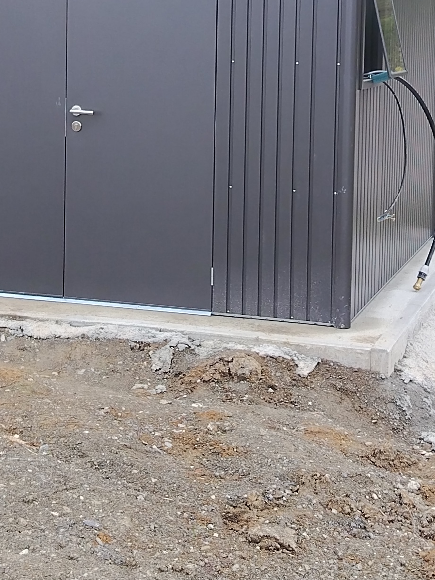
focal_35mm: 78
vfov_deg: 24.6
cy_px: 103
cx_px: 180
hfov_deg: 18.9
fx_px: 1307
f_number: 1.75
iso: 100
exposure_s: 1/505
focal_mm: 5.25
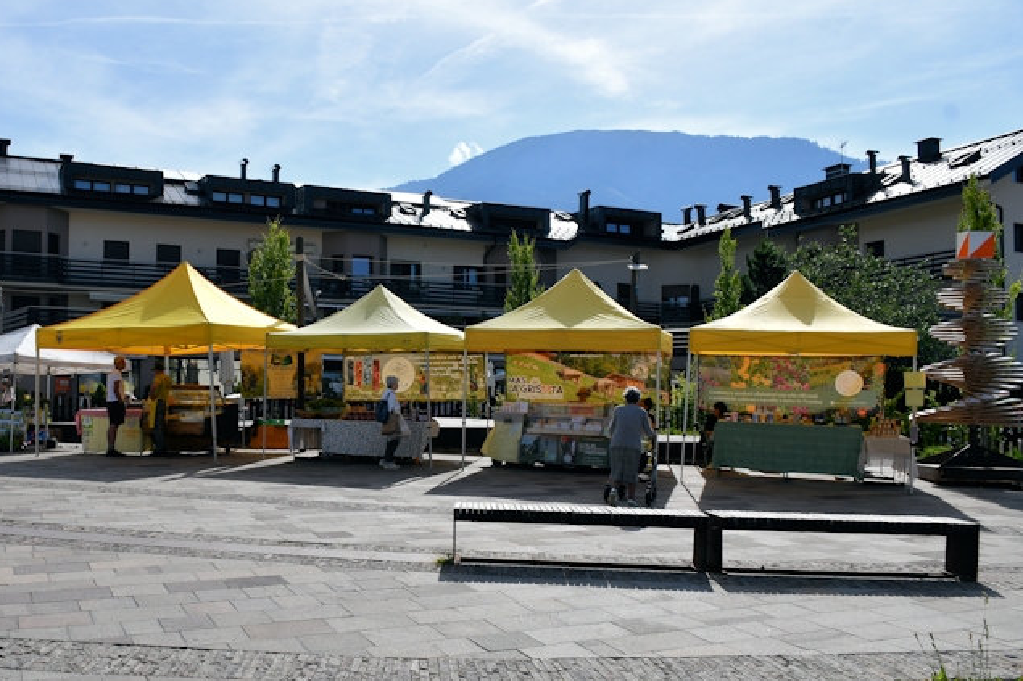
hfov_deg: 55.1
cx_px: 380
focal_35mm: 34
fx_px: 966
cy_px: 384
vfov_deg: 38.8
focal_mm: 18
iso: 100
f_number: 10
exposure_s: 1/400
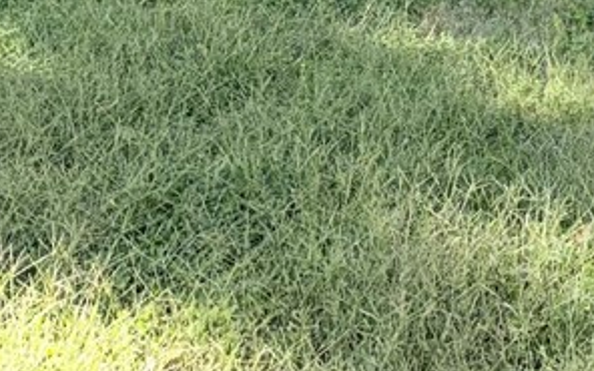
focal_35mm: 88
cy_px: -389
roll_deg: +2.1
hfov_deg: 21.2
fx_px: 1425
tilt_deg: -4.0
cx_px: 785
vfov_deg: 12.8
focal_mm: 6.76
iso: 100
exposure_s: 1/805
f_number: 1.78
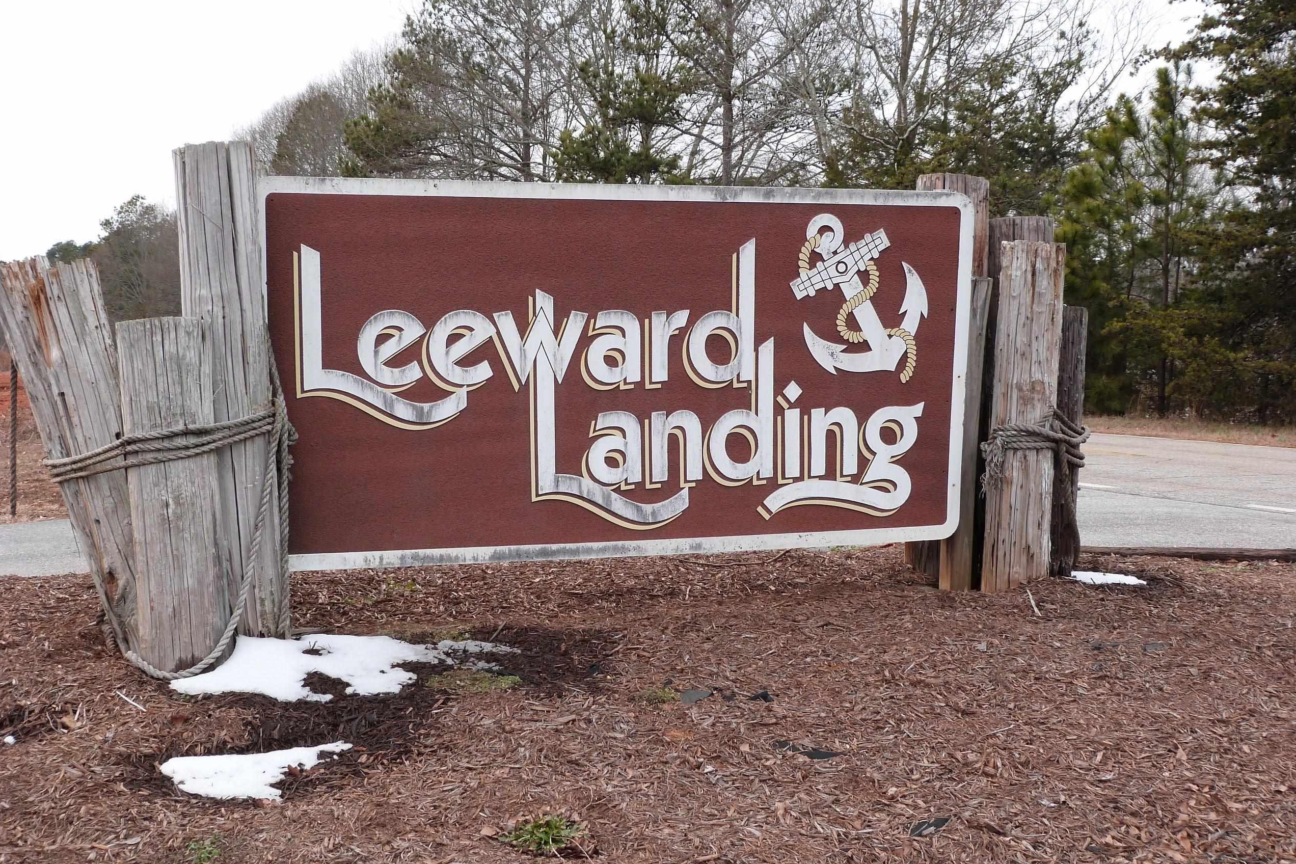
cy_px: 443
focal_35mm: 45
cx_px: 645
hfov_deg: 43.6
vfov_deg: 29.9
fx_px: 1620
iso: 100
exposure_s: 1/200
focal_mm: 7.6
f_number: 4
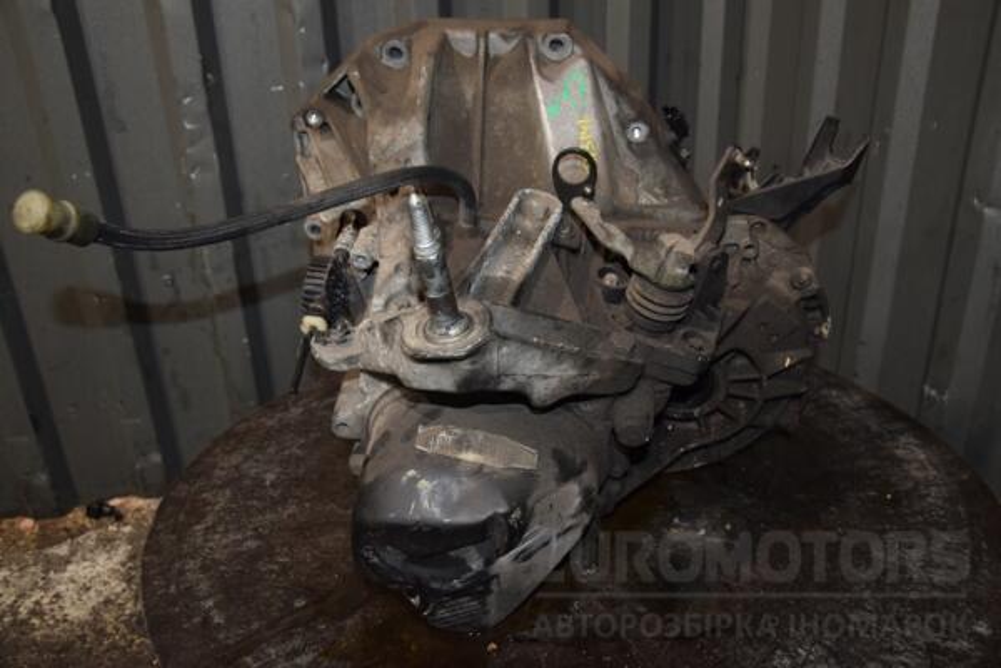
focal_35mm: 32
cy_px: 334
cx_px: 500
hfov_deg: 59.5
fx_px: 876
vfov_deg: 41.7
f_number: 5
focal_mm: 21
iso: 800
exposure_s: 1/60
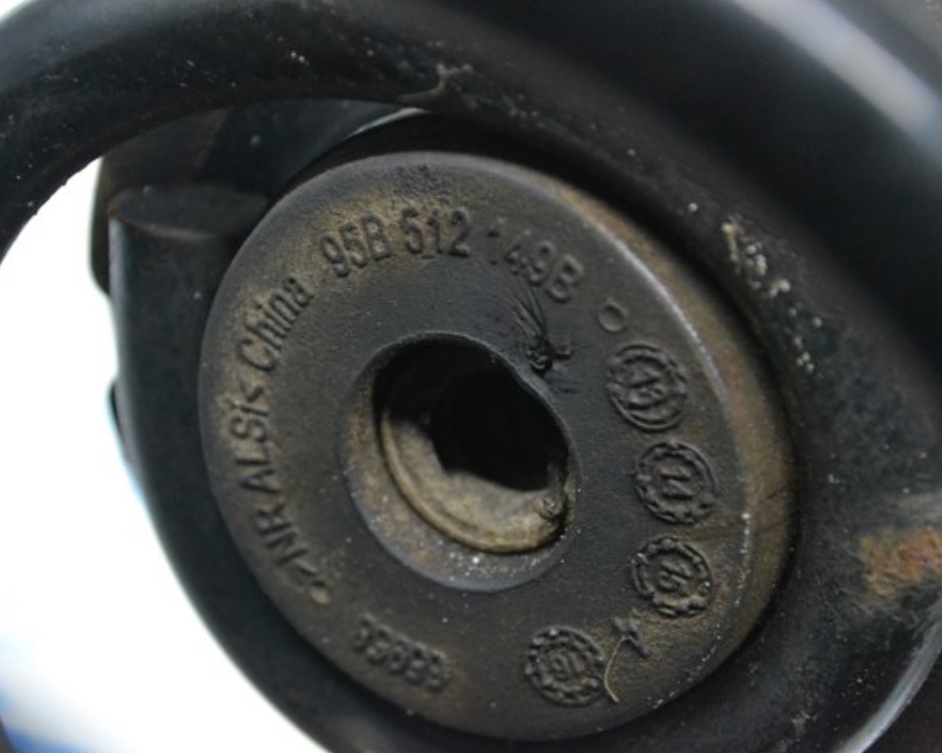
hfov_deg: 20.5
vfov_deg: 16.4
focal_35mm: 94
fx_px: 2608
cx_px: 413
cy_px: 376
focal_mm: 55
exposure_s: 1/125
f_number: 5.6
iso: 3200
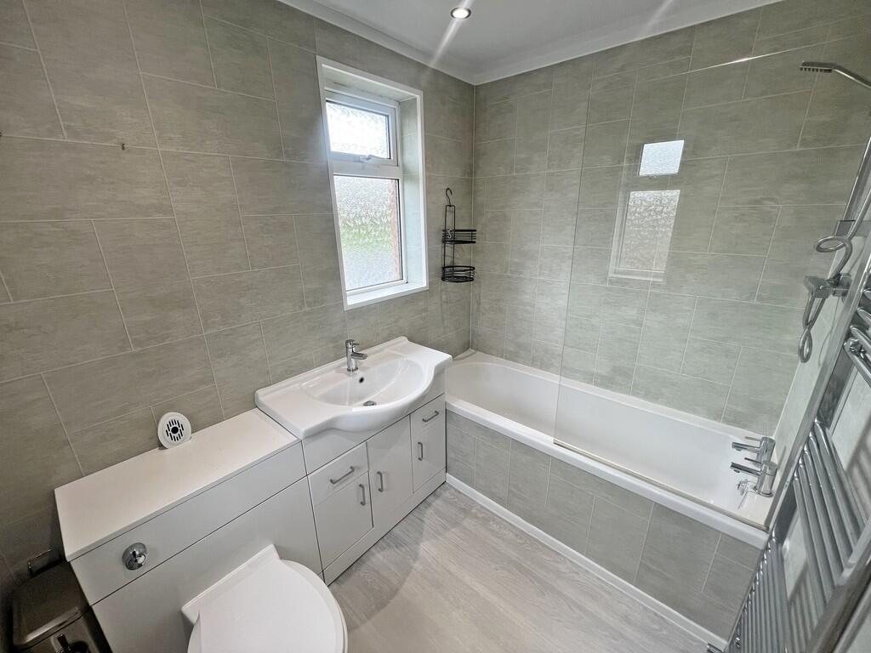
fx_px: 327
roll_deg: +1.4
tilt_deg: -19.1
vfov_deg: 89.9
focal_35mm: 13
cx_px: 436
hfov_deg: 106.2
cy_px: 326
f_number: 1.8
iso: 40
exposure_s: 1/100
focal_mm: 1.57
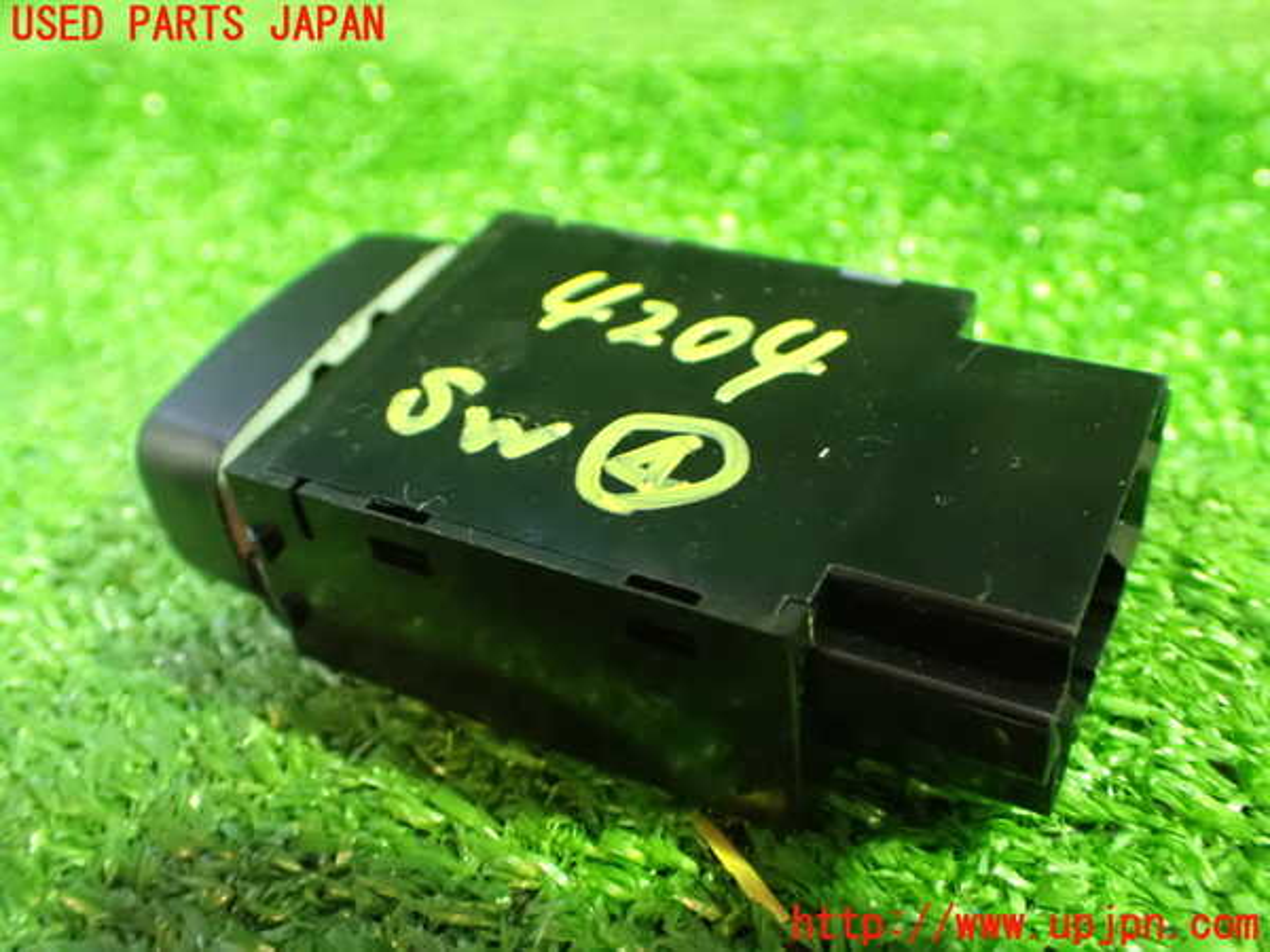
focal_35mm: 36
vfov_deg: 39.7
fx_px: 1321
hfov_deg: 51.4
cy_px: 476
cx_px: 635
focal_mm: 6.37
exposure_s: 1/25
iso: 1600
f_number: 2.5
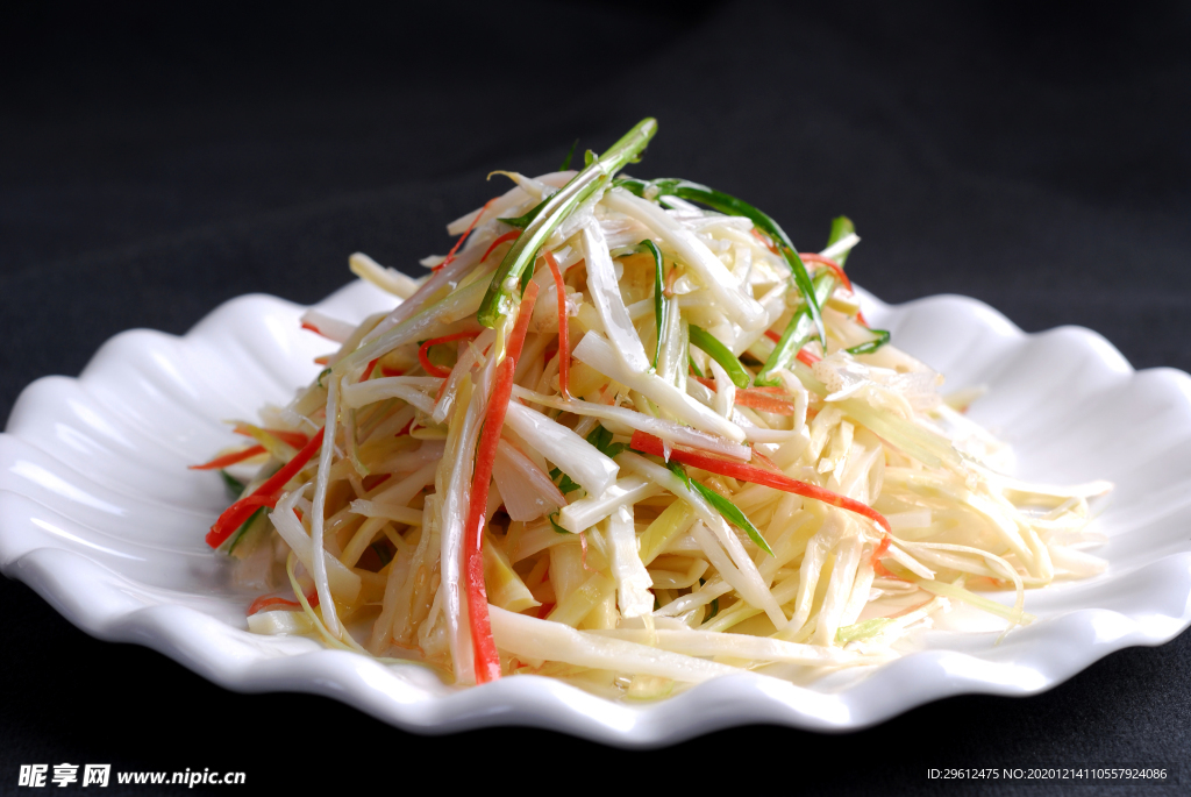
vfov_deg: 15.2
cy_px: 398
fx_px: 2980
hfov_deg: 22.6
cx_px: 596
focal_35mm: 90
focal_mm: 60
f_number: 9
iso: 100
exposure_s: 1/200
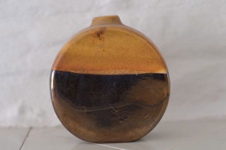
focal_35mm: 75
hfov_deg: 27.0
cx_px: 113
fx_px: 470
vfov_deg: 18.1
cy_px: 75
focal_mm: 50
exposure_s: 1/30
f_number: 2.8
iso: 3200
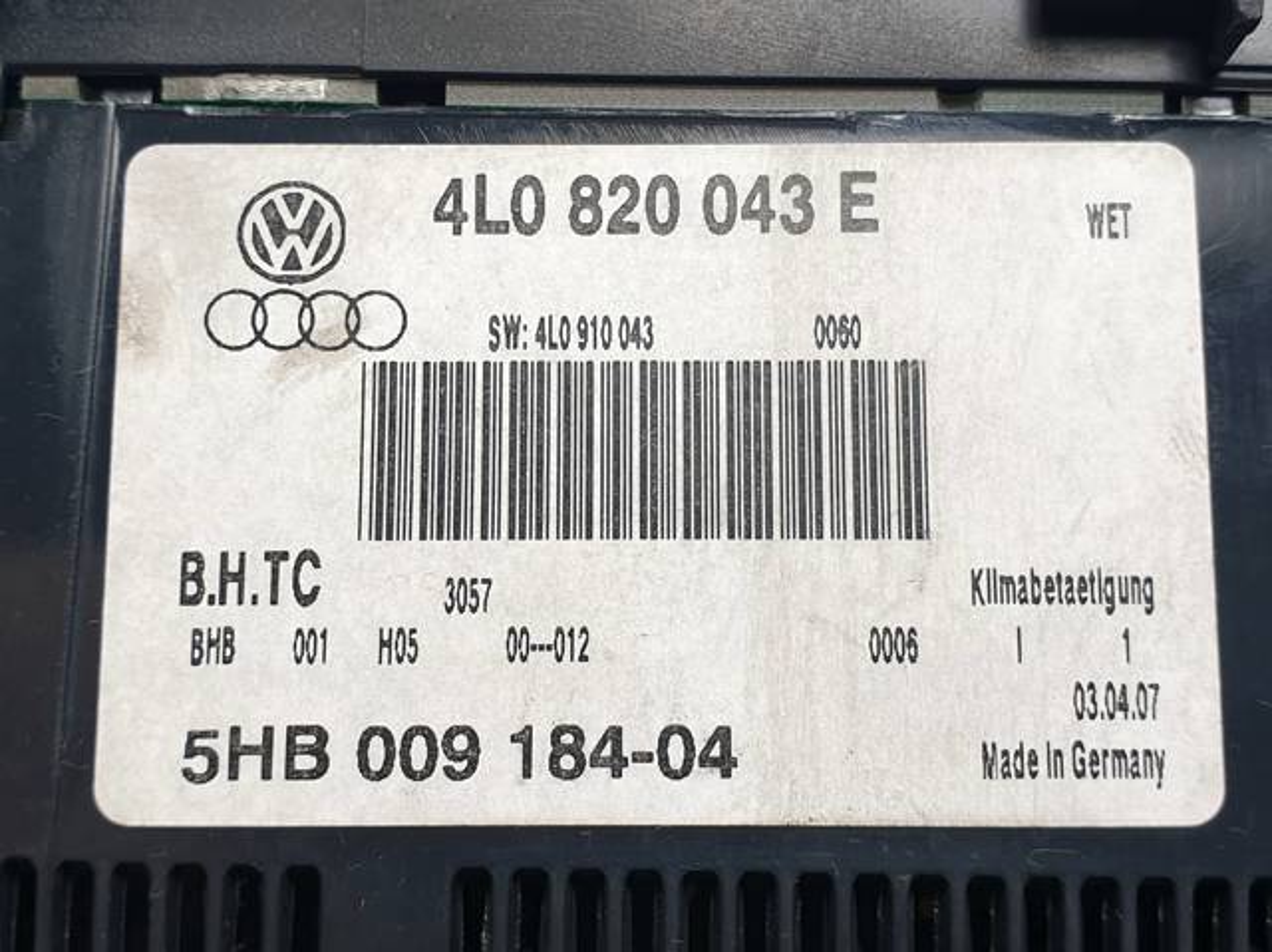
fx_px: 955
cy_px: 476
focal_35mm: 26
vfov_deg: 53.0
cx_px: 636
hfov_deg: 67.3
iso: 50
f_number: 2.4
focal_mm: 4.3
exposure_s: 1/145
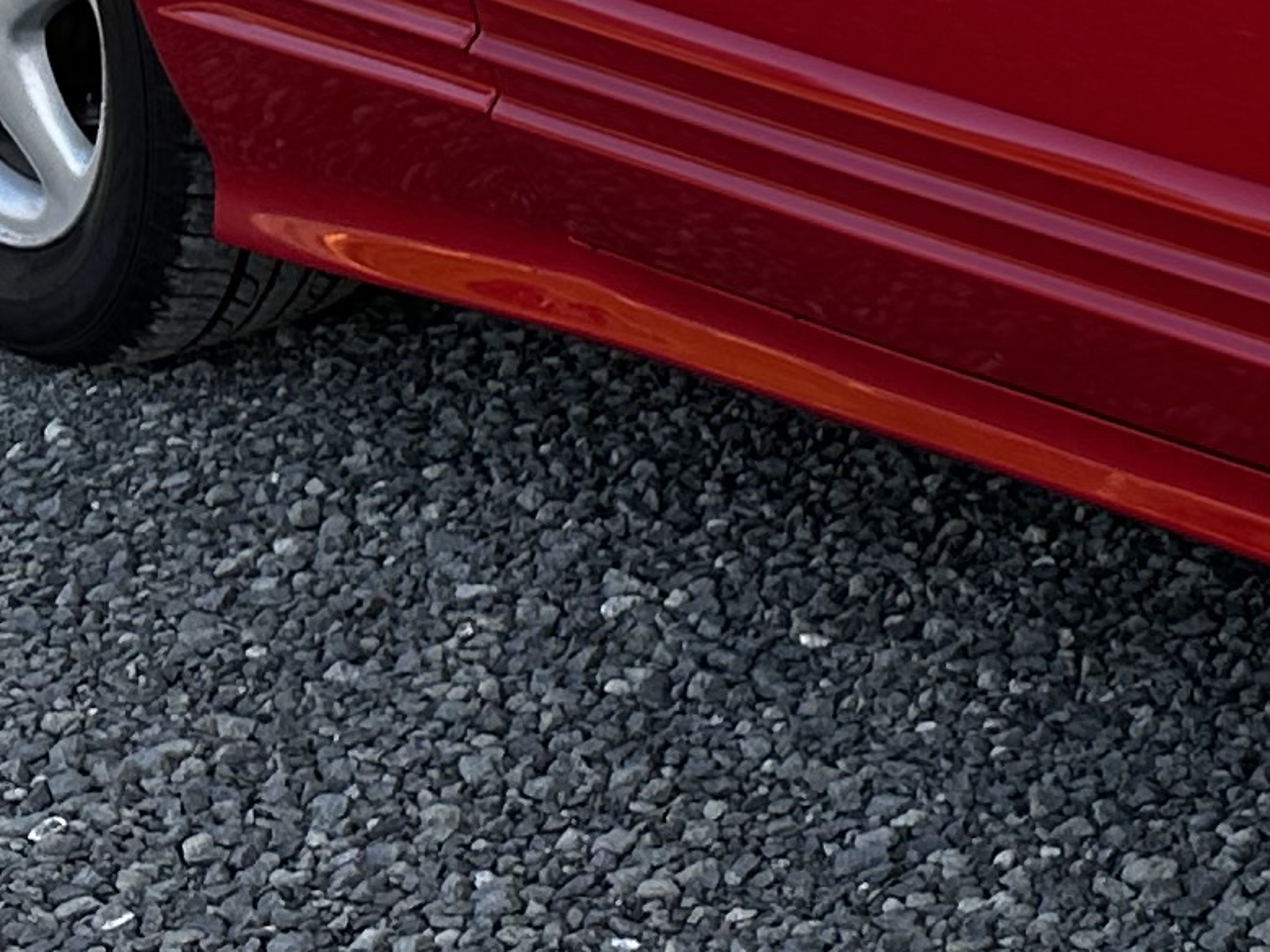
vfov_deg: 11.8
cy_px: -28
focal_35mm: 124
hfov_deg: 13.1
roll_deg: +0.2
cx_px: 2750
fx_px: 4549
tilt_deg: -15.2
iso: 80
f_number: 1.78
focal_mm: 6.86
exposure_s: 1/694
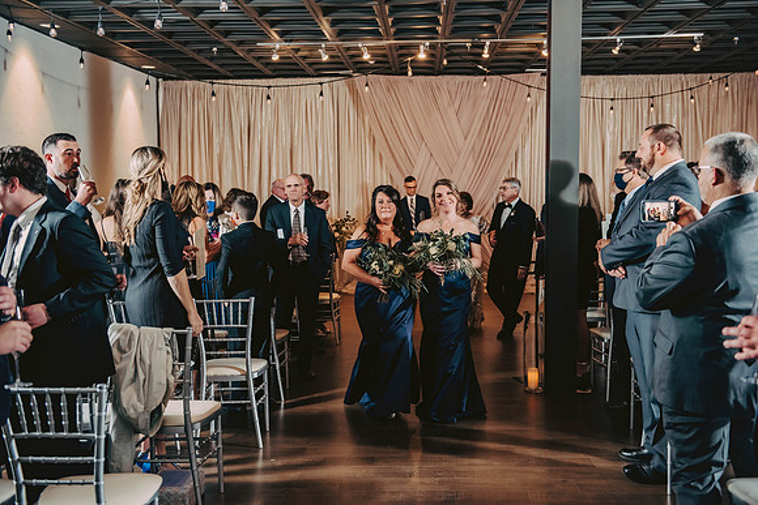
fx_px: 884
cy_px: 252
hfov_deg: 46.4
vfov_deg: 31.9
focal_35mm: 42
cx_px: 379
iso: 2000
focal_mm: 42
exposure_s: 1/250
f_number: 3.2
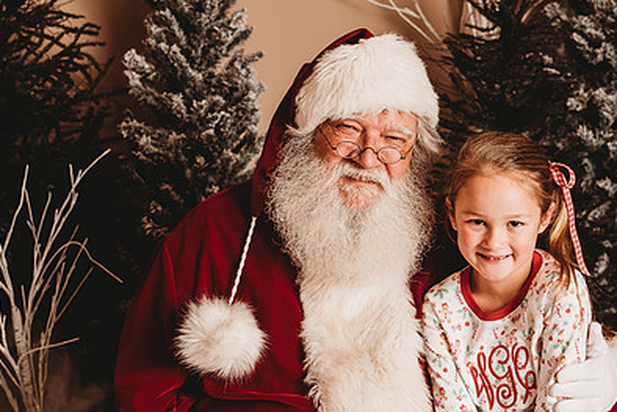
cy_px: 226
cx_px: 381
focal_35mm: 56
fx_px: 960
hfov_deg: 35.5
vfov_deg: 24.2
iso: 100
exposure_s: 1/160
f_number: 4
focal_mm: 38
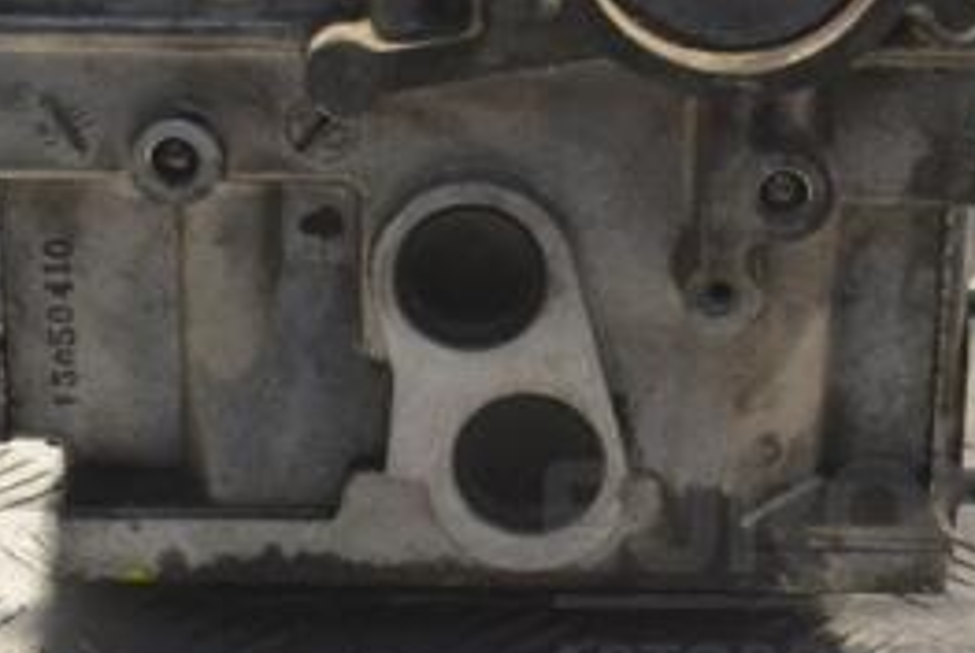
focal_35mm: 99
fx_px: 2688
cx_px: 475
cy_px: 22
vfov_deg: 13.7
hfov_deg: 20.6
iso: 3200
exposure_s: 1/250
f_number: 8
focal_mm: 29
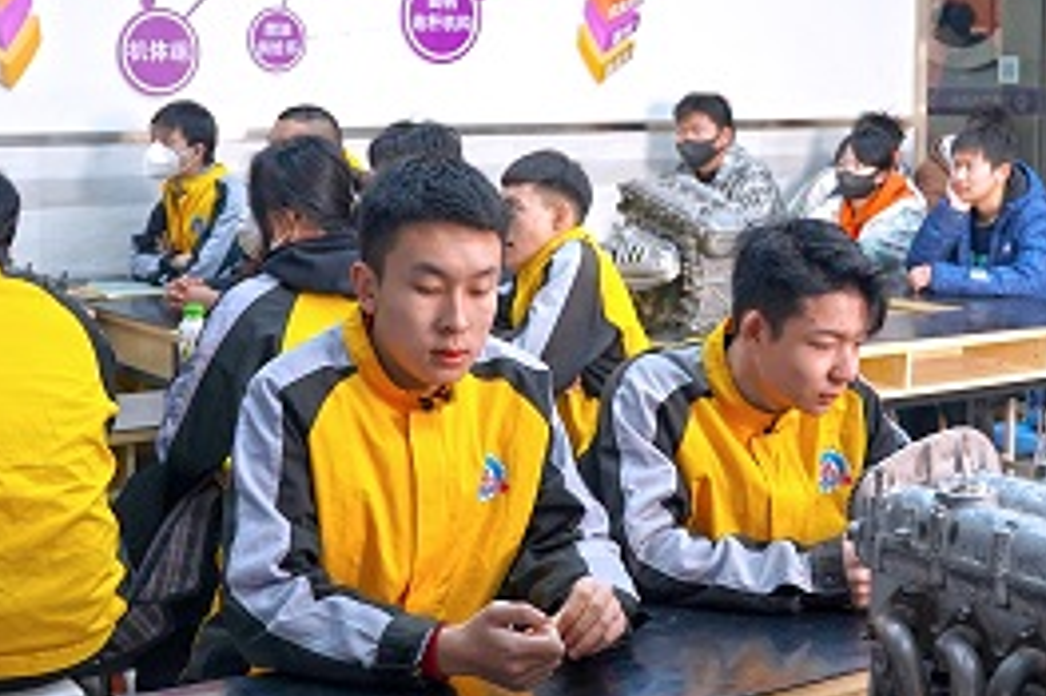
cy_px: 255
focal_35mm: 64
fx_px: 1858
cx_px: 589
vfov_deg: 21.2
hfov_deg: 31.4
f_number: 4
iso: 800
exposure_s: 1/160
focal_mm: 28
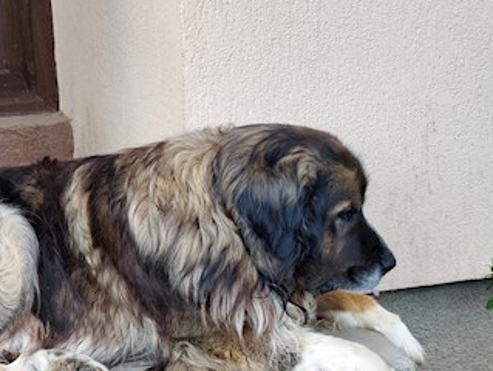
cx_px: 145
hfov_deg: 26.8
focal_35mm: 72
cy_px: 284
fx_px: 1027
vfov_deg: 20.3
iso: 50
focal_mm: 6.19
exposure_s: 1/167
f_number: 1.65
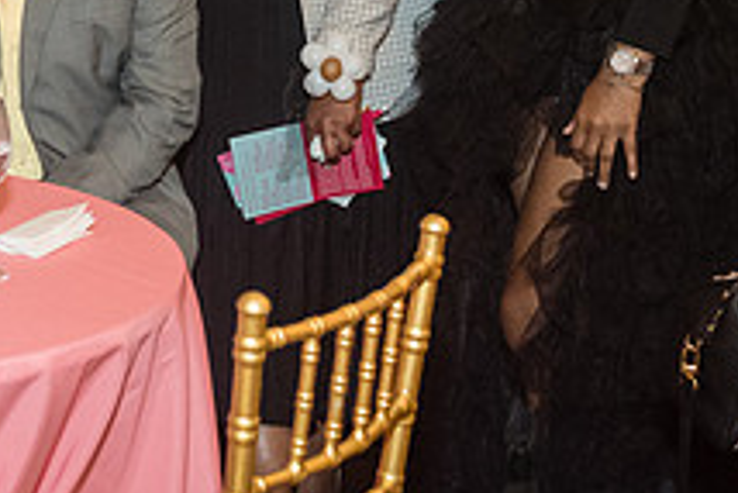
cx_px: -72
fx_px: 2236
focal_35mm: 109
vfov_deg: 12.4
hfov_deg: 18.1
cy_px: -34
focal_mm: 35
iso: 4000
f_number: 3.2
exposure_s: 1/200
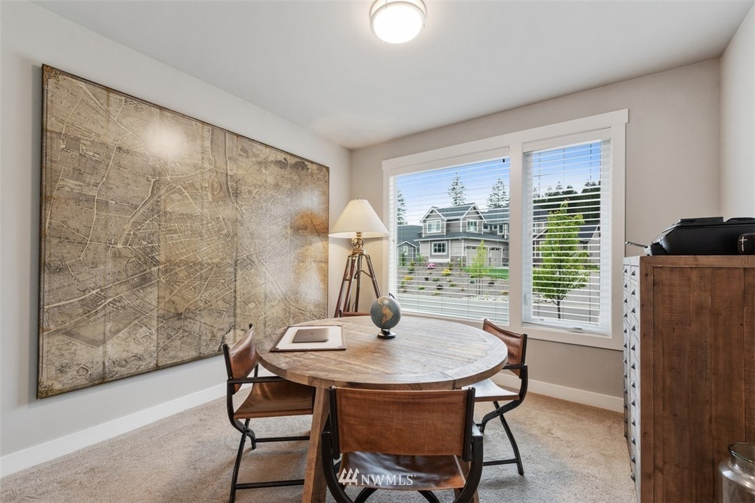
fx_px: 294
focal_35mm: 14
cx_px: 378
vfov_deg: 81.2
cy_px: 252
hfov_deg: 104.2
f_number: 8
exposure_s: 1/2
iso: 200
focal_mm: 14
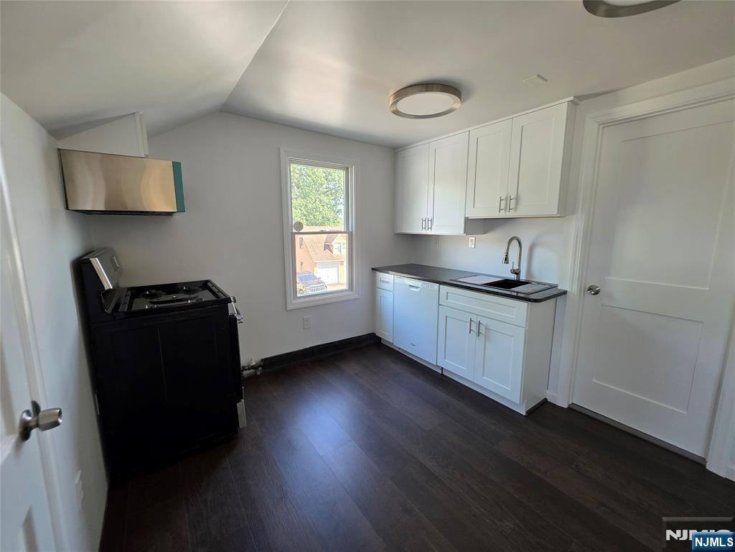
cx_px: 368
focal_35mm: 13
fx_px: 276
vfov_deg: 89.9
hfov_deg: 106.2
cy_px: 276
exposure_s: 1/120
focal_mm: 2.2
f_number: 1.9
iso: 160
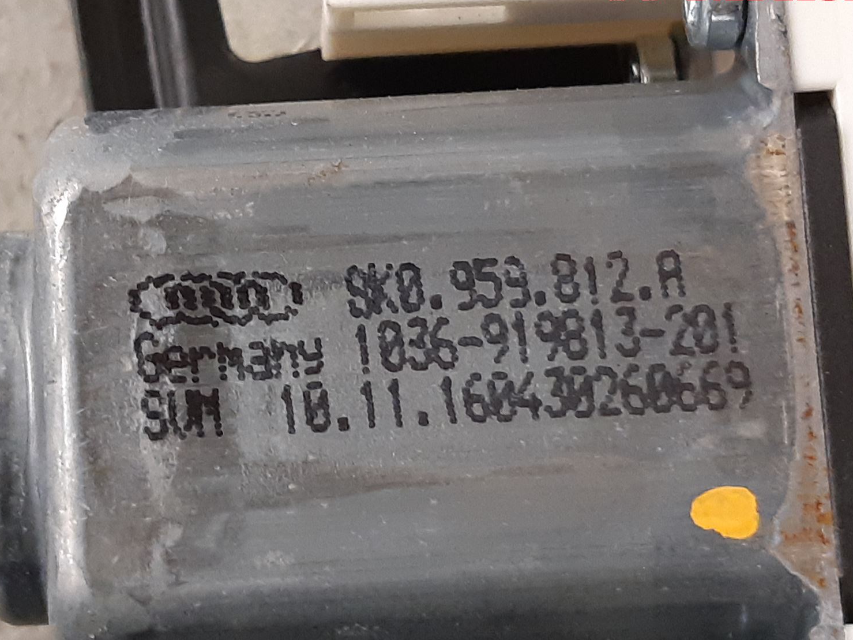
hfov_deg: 51.2
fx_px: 887
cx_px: 372
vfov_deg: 39.6
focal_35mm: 36
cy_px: 346
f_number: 1.7
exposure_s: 1/33
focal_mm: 3.93
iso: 250
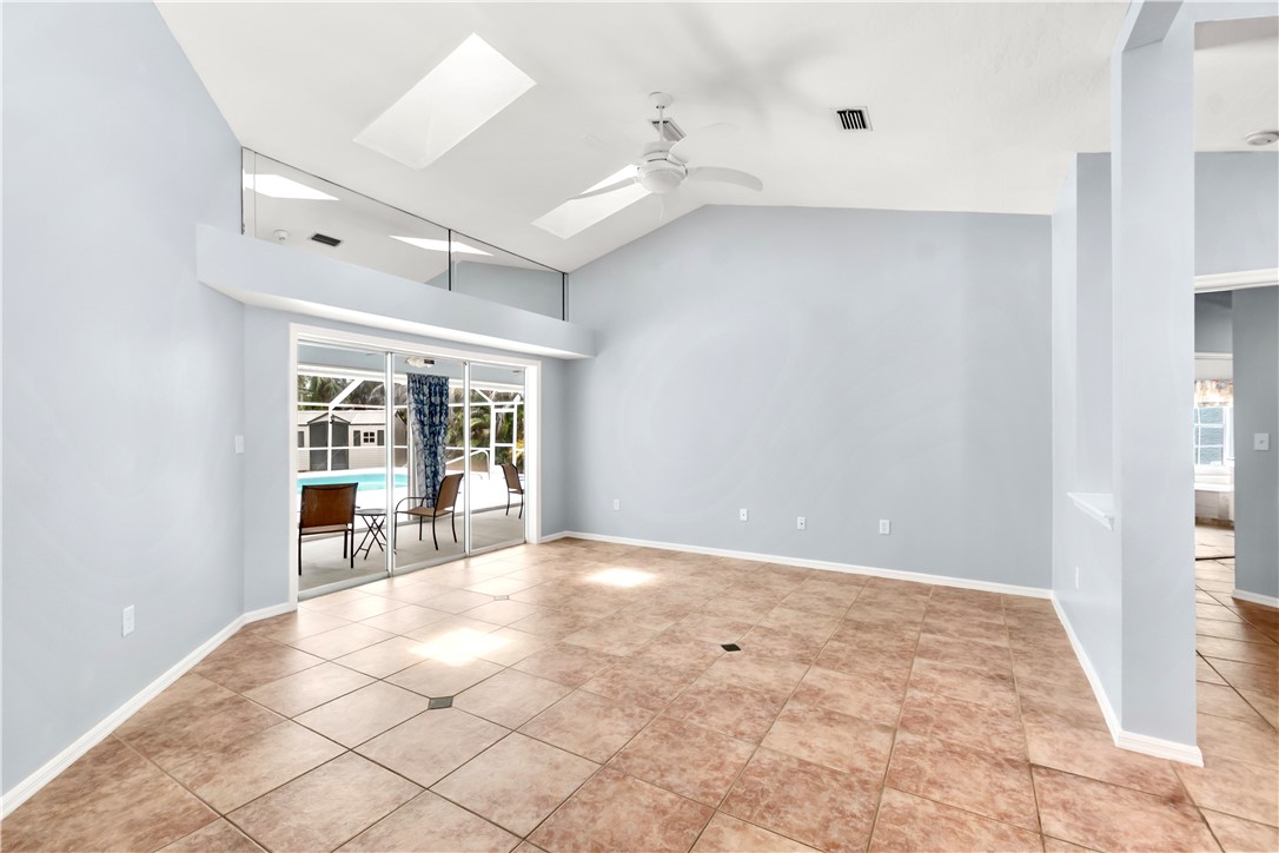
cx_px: 640
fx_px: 533
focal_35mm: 15
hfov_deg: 100.4
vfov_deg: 77.3
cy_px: 426
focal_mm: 10
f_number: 6.3
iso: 320
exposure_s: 1/30
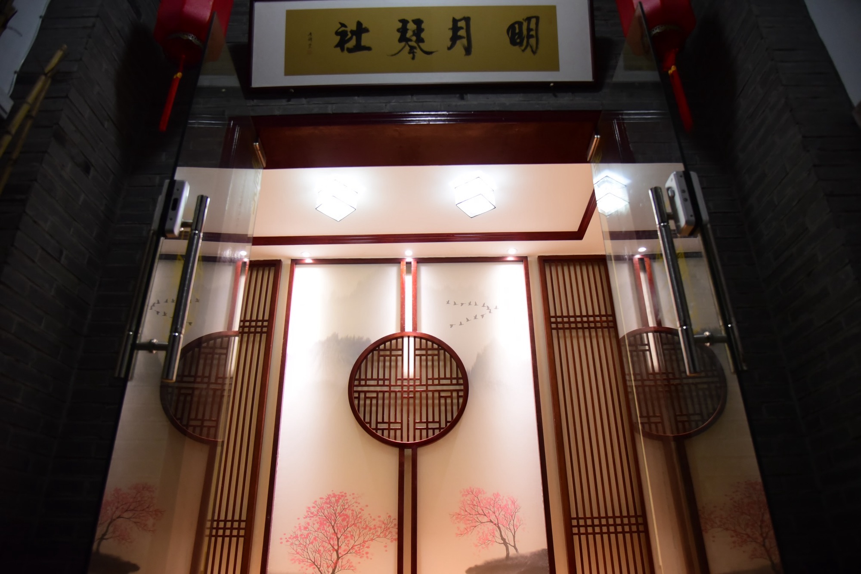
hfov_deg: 73.7
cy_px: 287
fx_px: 574
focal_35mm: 24
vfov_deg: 53.1
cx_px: 430
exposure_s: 1/60
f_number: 4
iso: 2500
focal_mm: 24
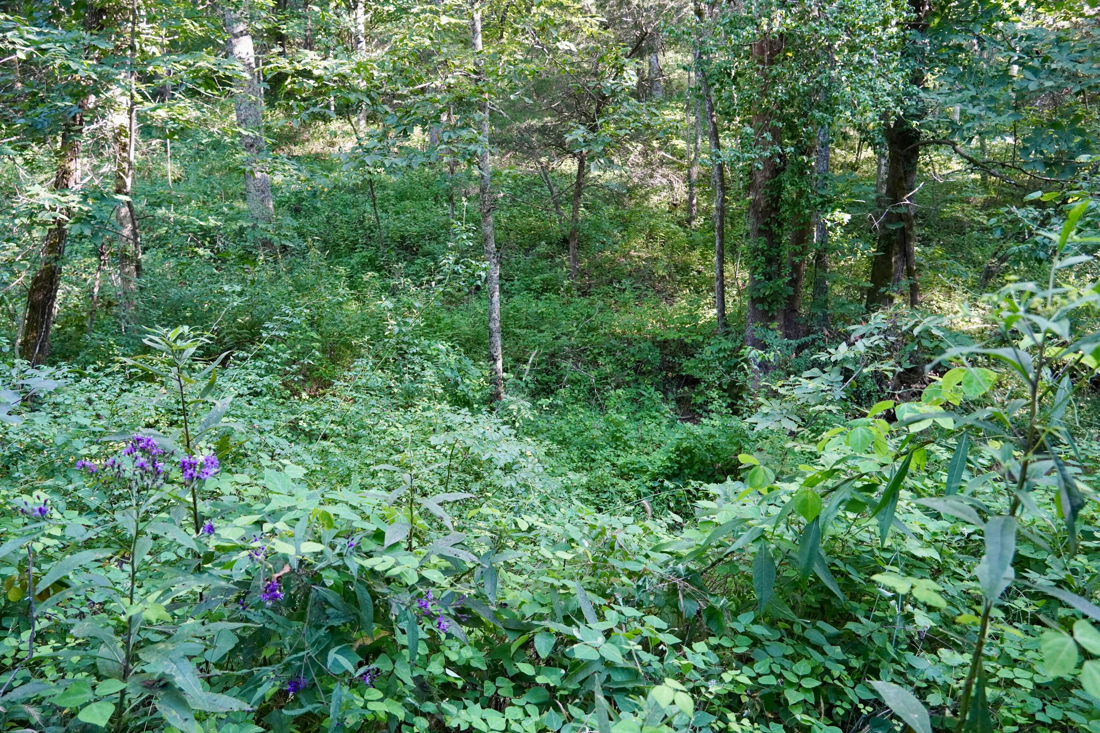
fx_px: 825
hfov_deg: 67.4
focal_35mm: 27
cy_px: 366
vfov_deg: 47.9
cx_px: 550
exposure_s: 1/160
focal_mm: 18
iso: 1600
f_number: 4
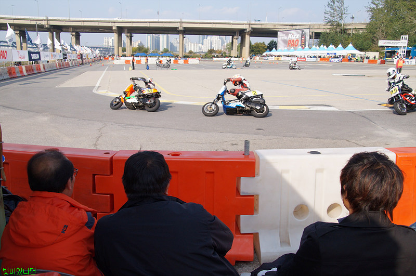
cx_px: 208
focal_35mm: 33
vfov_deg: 39.9
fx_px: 381
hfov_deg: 57.3
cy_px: 138
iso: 400
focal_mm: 22
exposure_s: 1/1000
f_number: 6.3
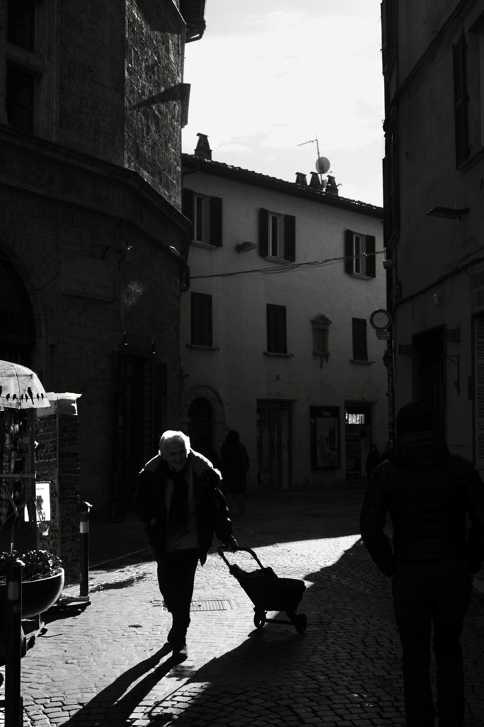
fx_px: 1009
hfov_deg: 27.0
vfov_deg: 39.6
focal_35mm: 50
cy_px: 364
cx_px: 242
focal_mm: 50
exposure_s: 1/180
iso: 200
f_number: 9.5
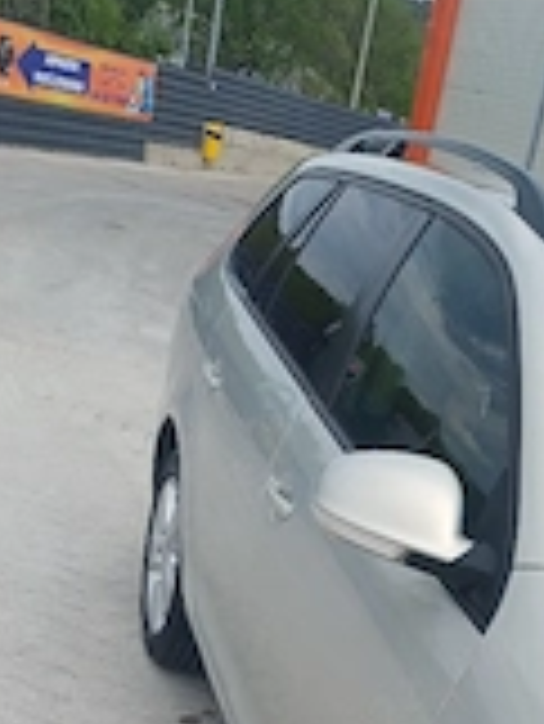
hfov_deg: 23.2
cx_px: 459
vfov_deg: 28.5
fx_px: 1297
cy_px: 787
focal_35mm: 62
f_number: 1.8
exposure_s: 1/769
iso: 50
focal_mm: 4.65
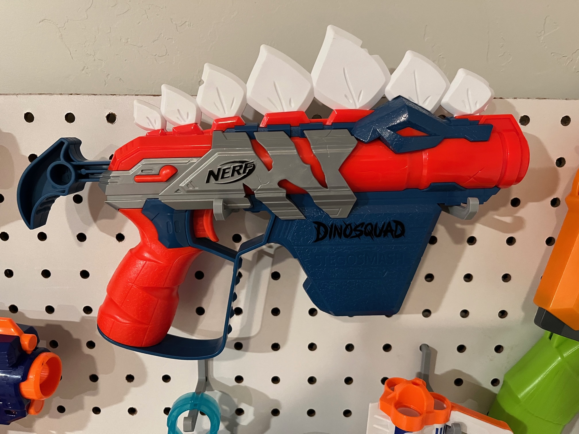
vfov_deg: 53.1
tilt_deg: -10.9
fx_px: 435
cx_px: 290
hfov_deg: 67.3
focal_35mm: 26
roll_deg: -1.2
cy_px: 217
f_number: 1.6
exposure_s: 1/40
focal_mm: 5.1
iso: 640
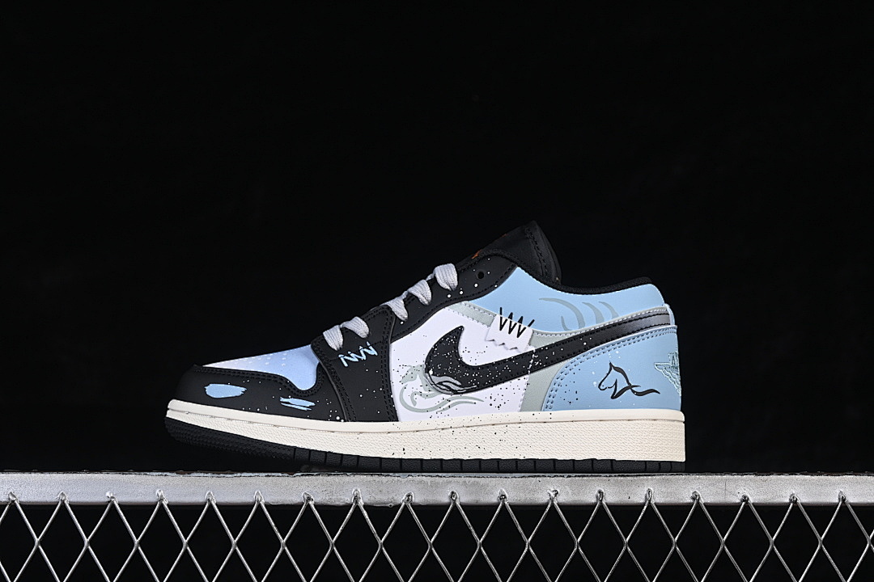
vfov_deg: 18.2
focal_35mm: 75
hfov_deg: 27.0
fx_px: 1821
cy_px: 291
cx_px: 437
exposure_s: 1/80
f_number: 8
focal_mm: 50
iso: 160
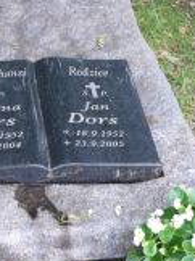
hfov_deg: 14.1
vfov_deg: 18.9
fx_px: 783
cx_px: 45
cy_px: 103
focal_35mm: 104
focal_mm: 7.4
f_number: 2.8
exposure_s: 1/30
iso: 125
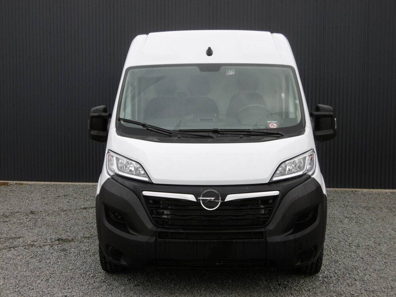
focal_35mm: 43
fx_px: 492
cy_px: 148
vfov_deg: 33.6
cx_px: 198
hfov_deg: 43.9
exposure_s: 1/100
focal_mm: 7.7
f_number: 3.8
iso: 100
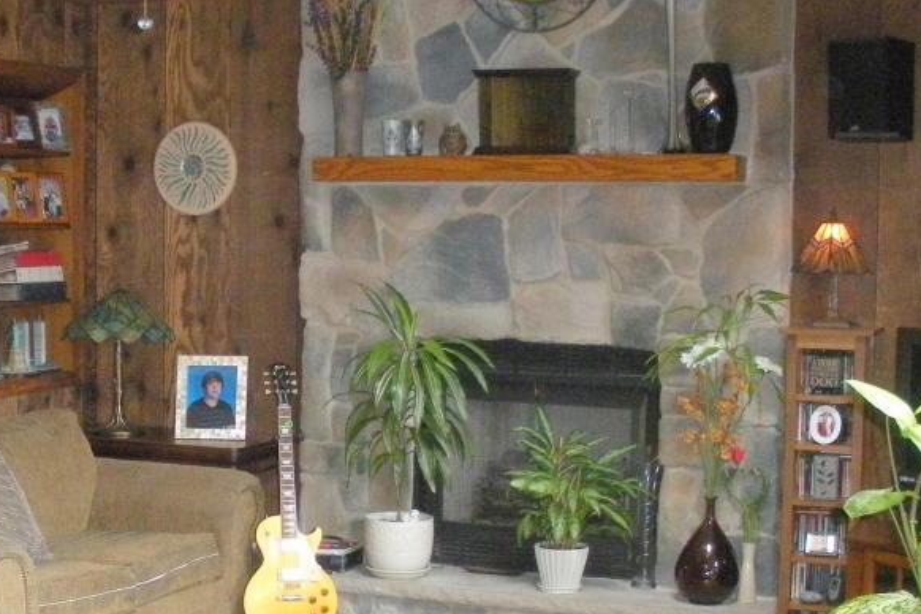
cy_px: 353
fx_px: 1637
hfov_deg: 30.9
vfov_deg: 21.2
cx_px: 231
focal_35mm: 64
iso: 586
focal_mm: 6.3
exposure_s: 1/60
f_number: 3.5
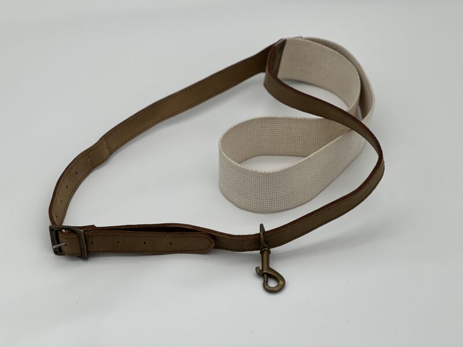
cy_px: 174
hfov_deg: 25.3
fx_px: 1030
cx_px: 232
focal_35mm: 77
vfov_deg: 19.1
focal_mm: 9
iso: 40
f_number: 2.8
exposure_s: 1/121
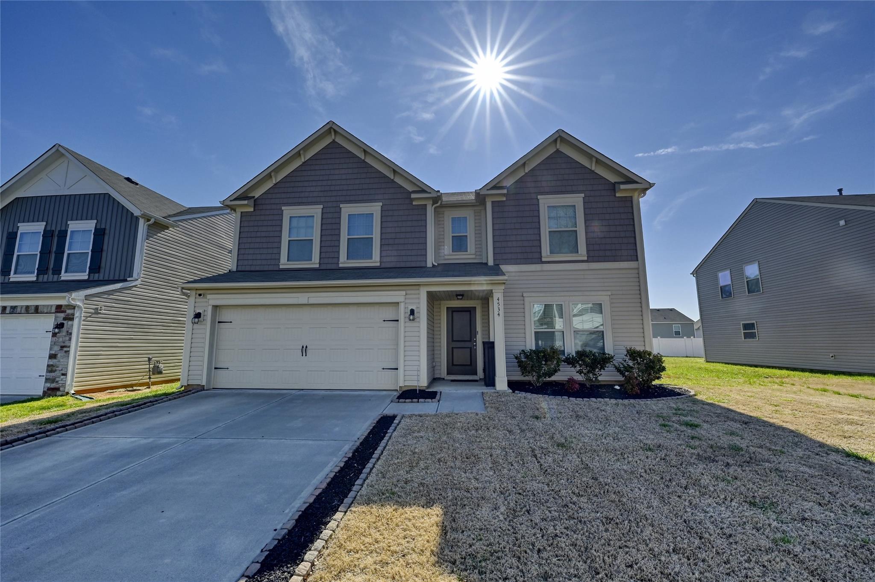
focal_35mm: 14
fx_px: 340
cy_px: 291
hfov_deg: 104.3
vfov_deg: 81.1
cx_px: 438
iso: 800
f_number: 13
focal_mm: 14
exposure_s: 1/640
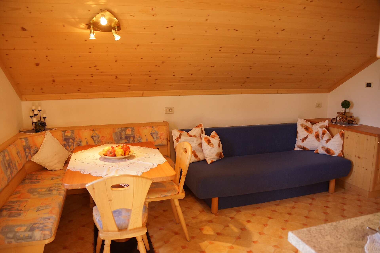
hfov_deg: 67.4
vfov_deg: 47.9
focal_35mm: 27
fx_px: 285
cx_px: 190
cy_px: 126
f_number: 4
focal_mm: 18
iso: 500
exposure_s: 1/60
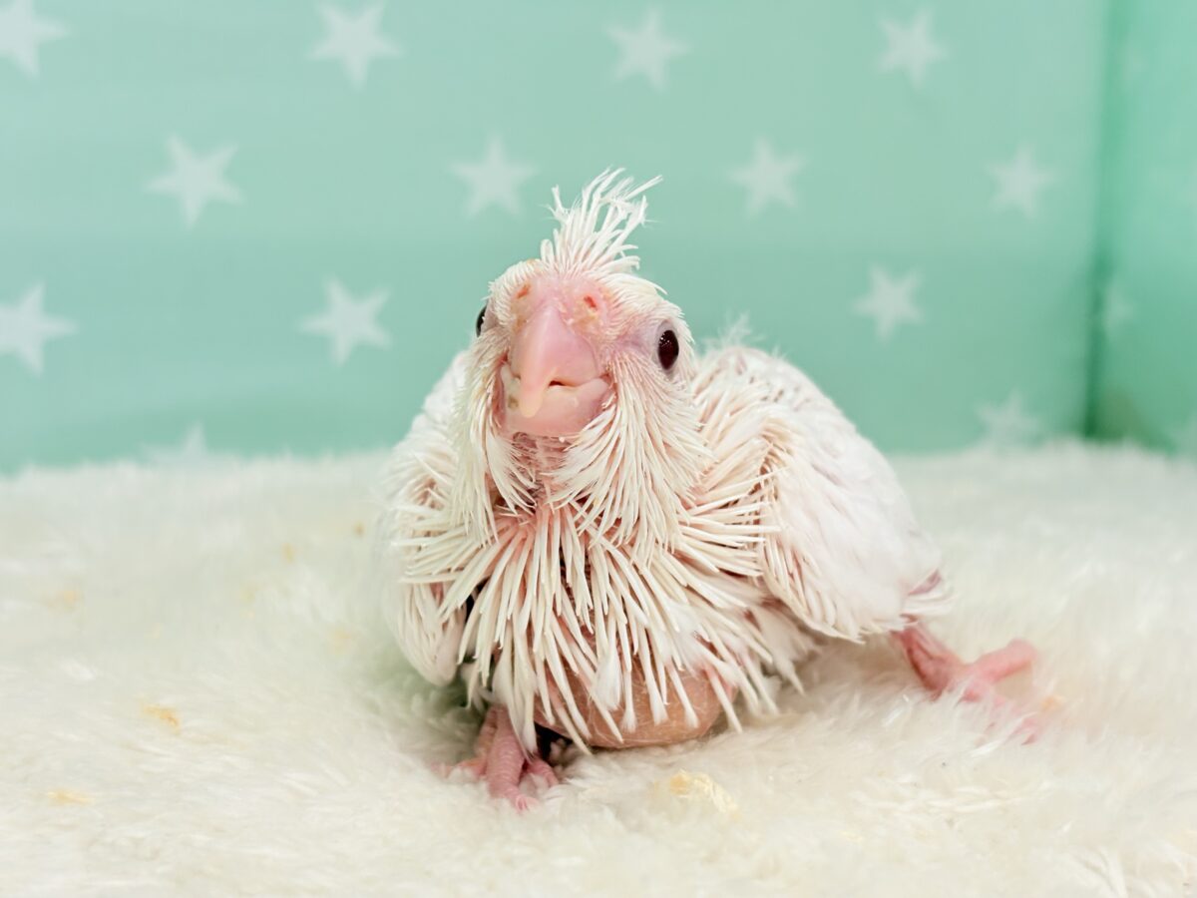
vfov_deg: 28.0
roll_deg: -0.8
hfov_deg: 36.8
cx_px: 598
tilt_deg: -8.5
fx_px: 1798
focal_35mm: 52
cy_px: 449
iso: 80
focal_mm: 5.96
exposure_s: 1/100
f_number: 1.6
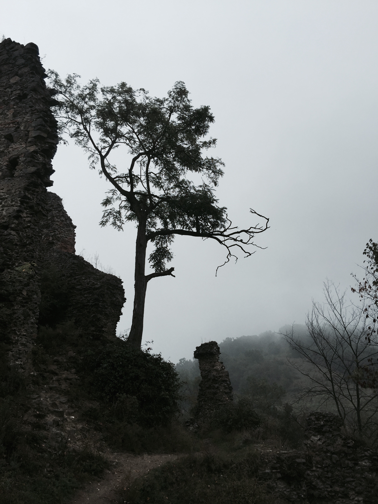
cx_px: 189
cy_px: 252
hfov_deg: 48.2
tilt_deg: +20.0
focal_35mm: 29
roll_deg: +2.3
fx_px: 422
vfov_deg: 61.7
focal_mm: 4.15
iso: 32
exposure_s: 1/1319
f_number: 2.2
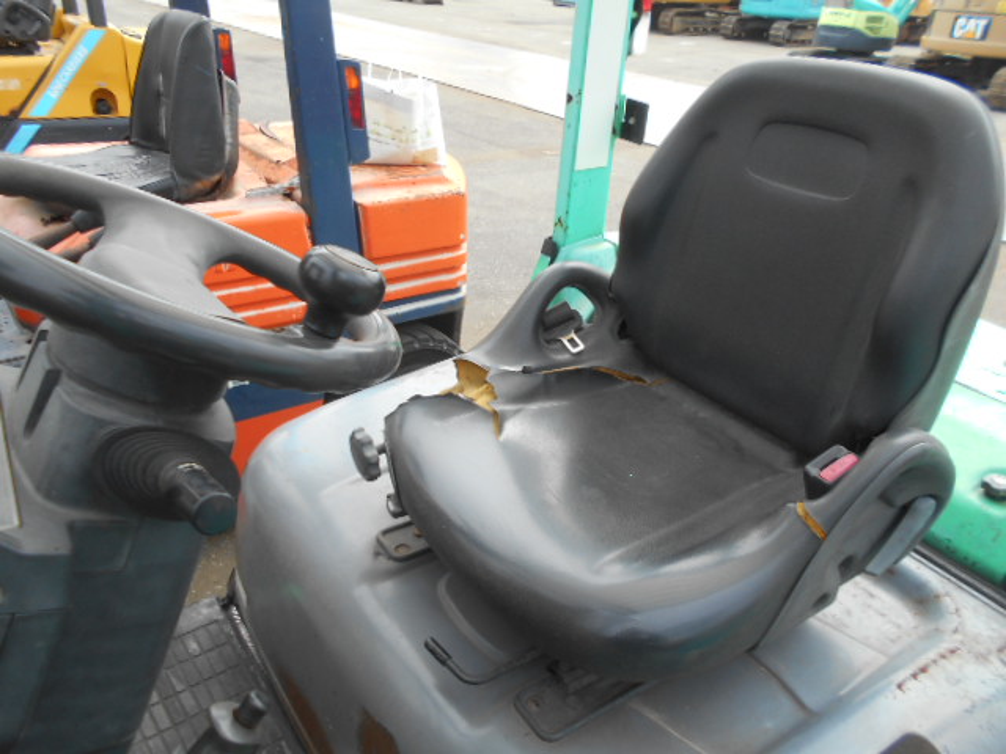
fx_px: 756
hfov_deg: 67.3
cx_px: 503
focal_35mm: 26
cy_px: 377
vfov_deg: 53.1
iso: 80
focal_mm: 4.6
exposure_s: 1/200
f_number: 3.2
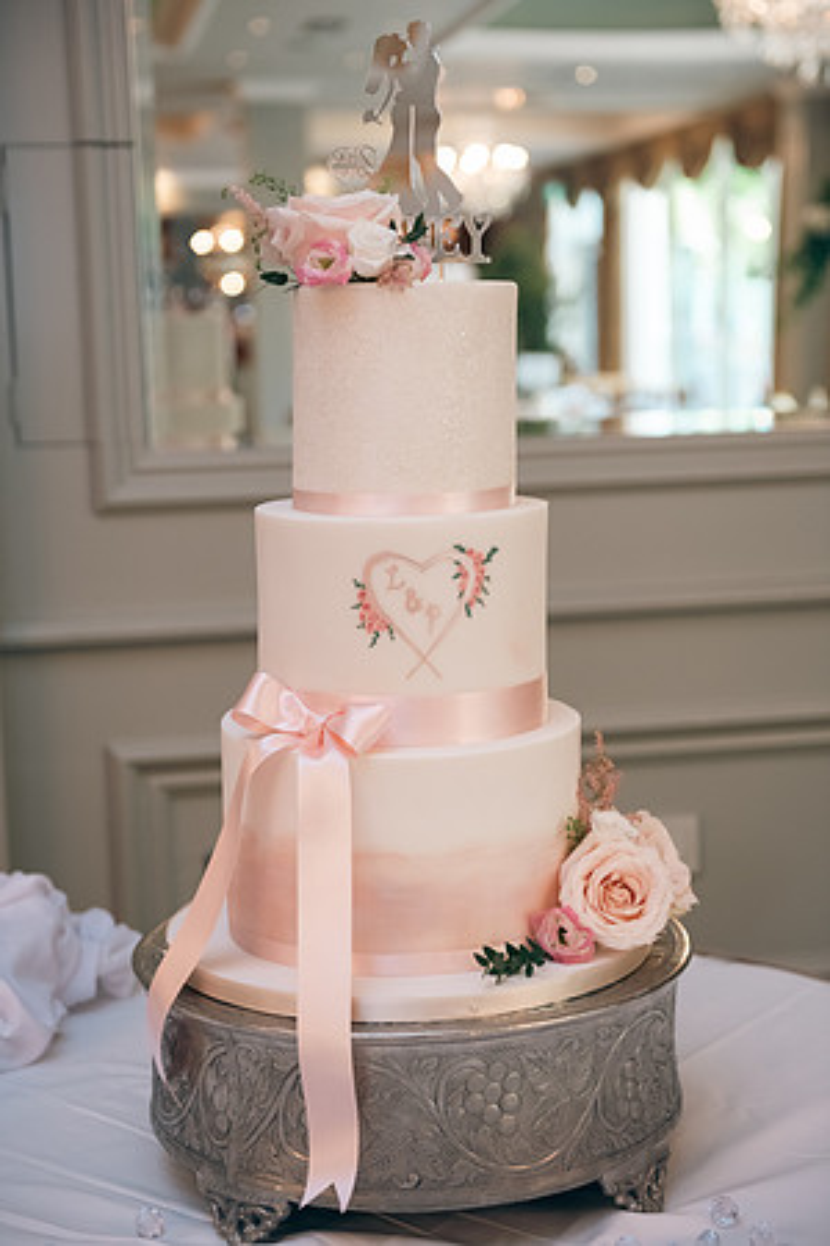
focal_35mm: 56
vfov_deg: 35.6
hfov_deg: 24.2
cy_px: 623
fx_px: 1937
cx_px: 415
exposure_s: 1/160
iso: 800
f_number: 3.5
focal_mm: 56
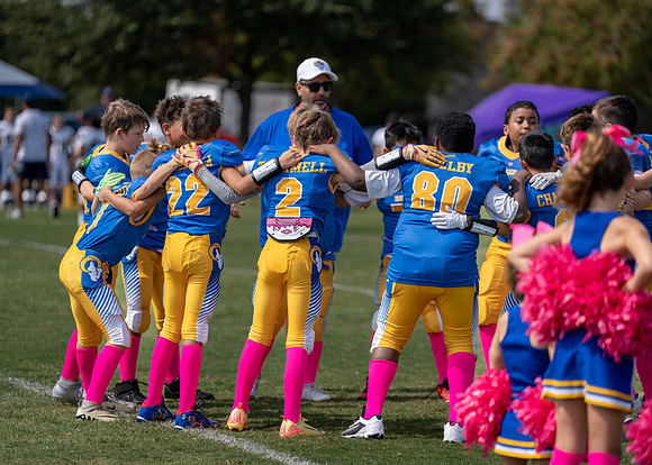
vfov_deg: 7.9
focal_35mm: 183
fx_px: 3388
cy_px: 232
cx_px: 326
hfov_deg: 11.0
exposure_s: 1/2000
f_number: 2.8
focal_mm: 170
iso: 100
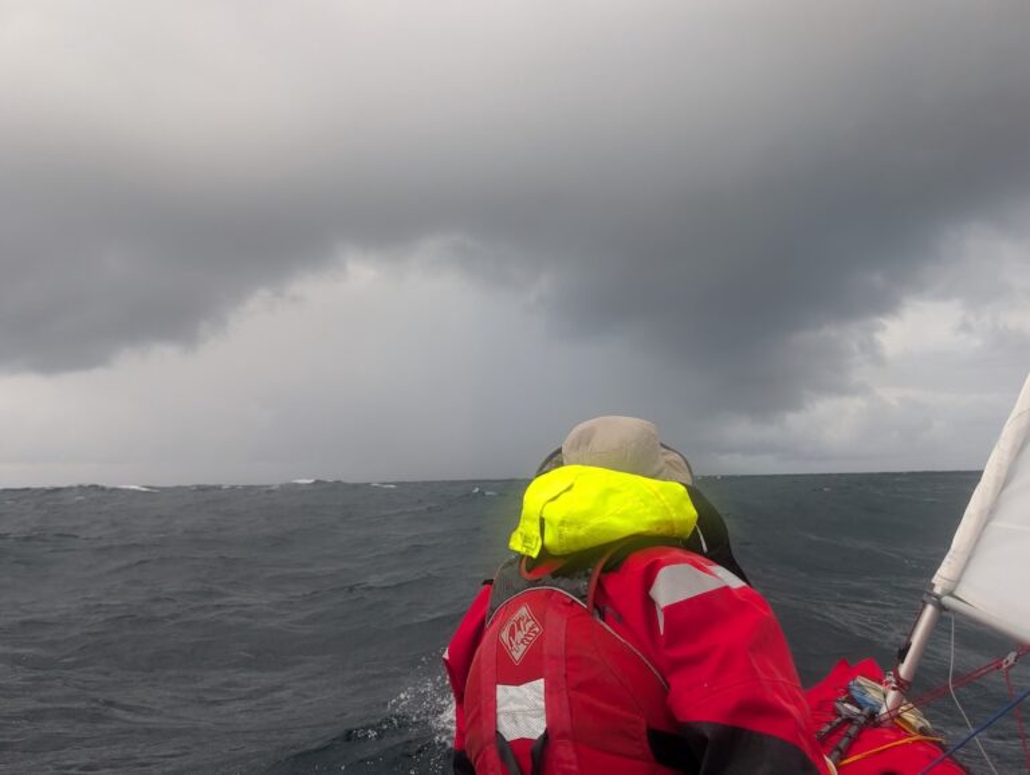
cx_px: 515
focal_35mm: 24
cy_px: 388
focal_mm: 6.9
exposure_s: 1/1151
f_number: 1.68
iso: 24
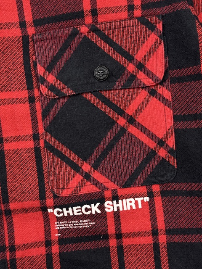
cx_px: 101
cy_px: 134
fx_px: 373
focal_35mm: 48
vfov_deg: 39.7
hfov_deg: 30.3
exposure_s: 1/100
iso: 64
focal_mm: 6.76
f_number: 1.78
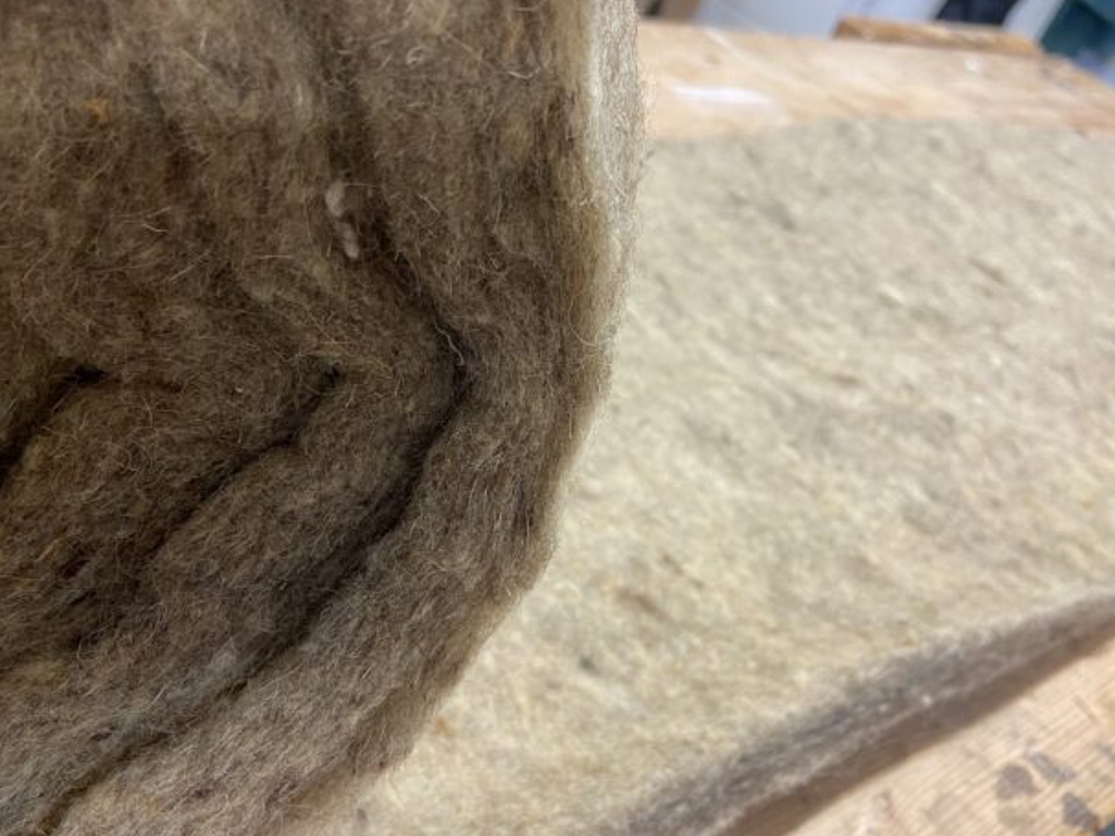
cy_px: 428
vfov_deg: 44.1
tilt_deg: -36.5
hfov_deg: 56.8
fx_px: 1031
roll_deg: -24.8
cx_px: 534
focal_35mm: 32
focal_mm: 4.25
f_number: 1.8
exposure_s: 1/50
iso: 125
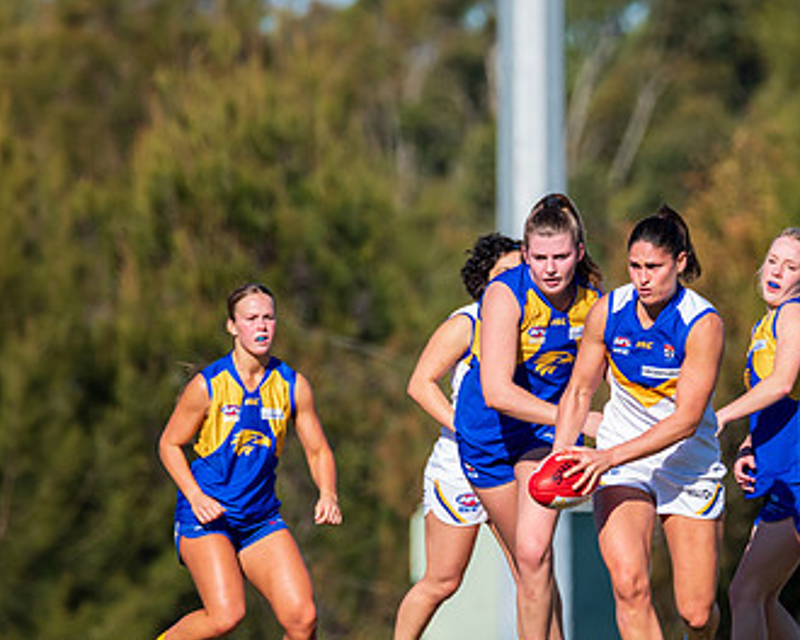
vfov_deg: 1.7
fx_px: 21641
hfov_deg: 2.1
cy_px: 404
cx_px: 630
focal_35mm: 914
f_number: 9
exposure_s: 1/2000
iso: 800
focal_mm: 500
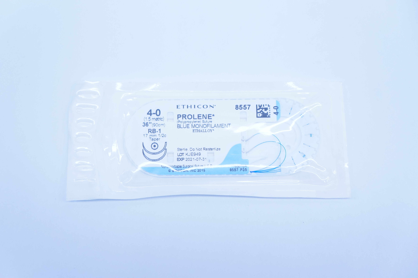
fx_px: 574
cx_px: 209
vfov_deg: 27.2
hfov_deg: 40.0
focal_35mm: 50
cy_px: 139
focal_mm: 33
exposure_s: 1/250
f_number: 4.5
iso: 800
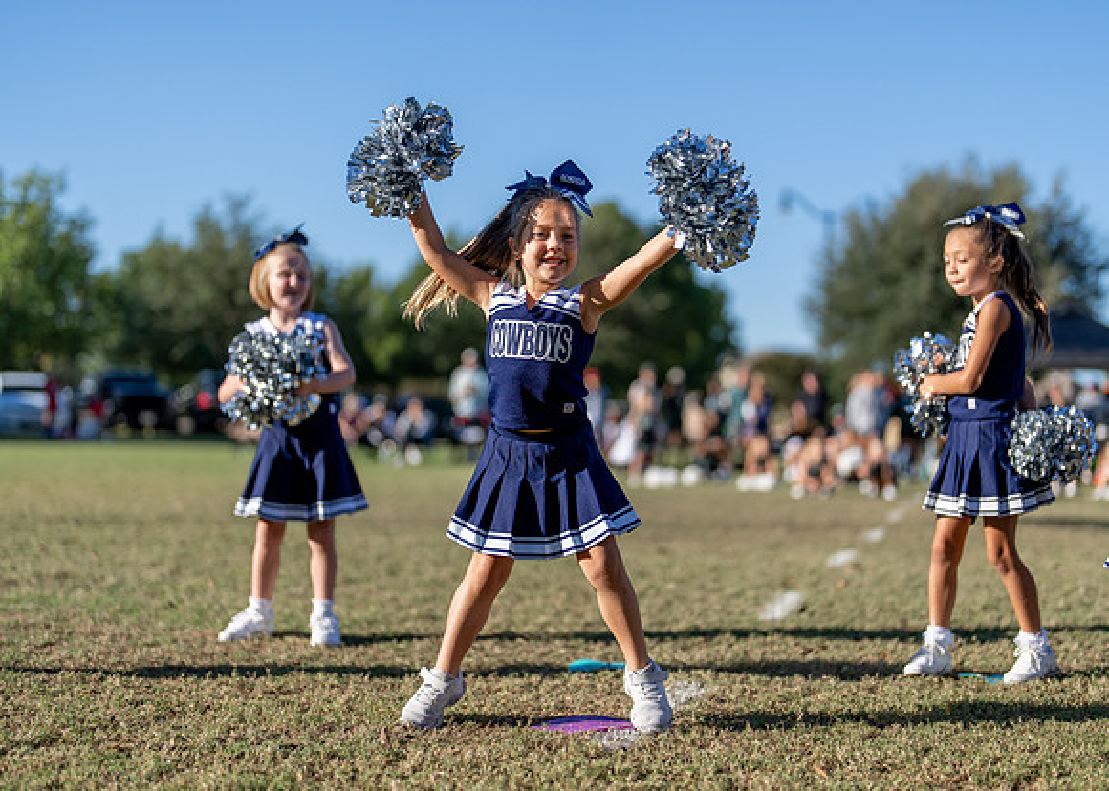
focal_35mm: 60
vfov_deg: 23.8
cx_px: 595
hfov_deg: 32.9
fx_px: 1876
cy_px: 382
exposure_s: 1/6400
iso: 100
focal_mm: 50
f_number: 1.2
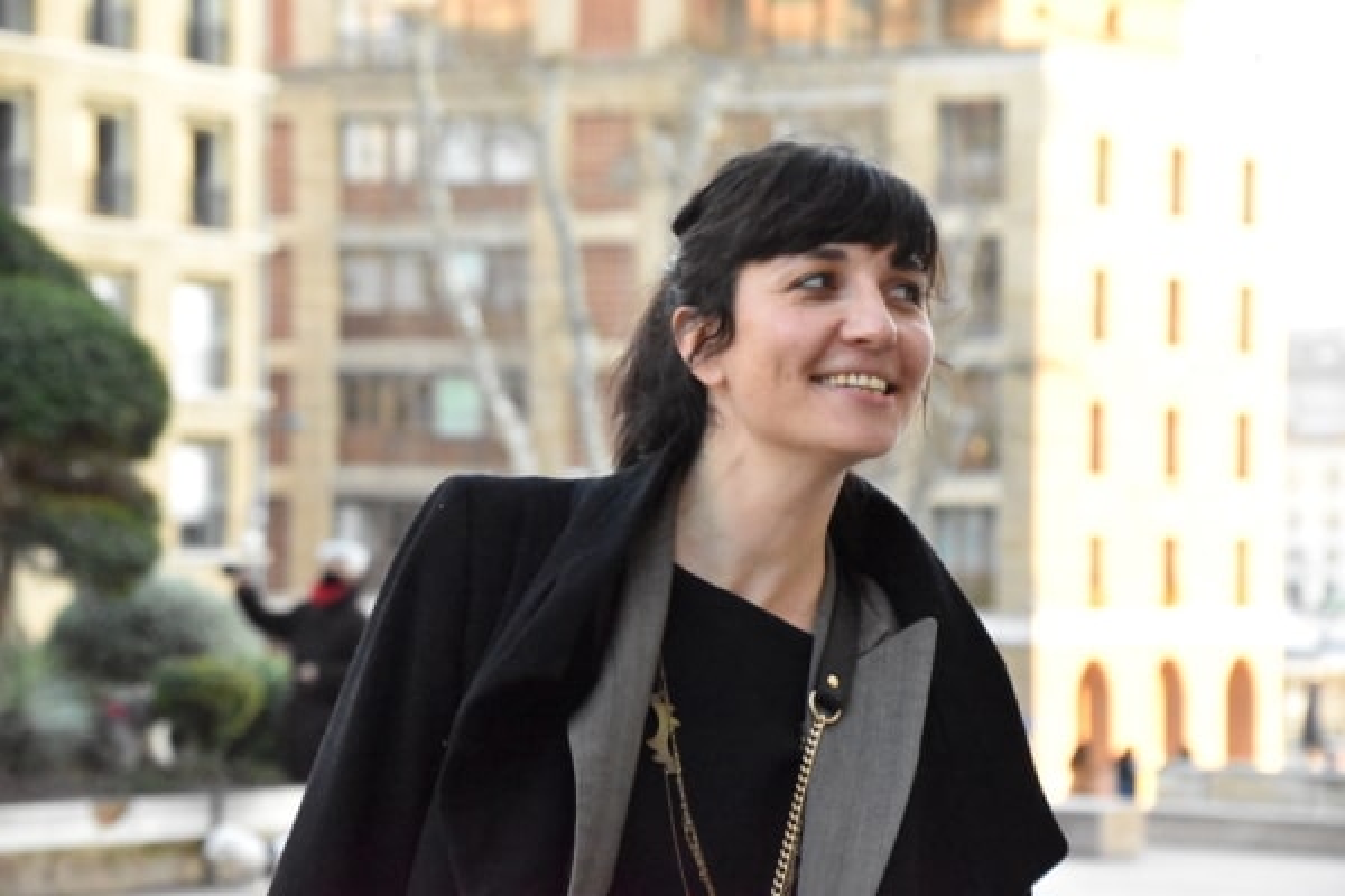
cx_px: 672
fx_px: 5043
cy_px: 448
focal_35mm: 135
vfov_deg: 10.2
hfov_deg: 15.2
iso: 12800
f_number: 7.1
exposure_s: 1/800
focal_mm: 90
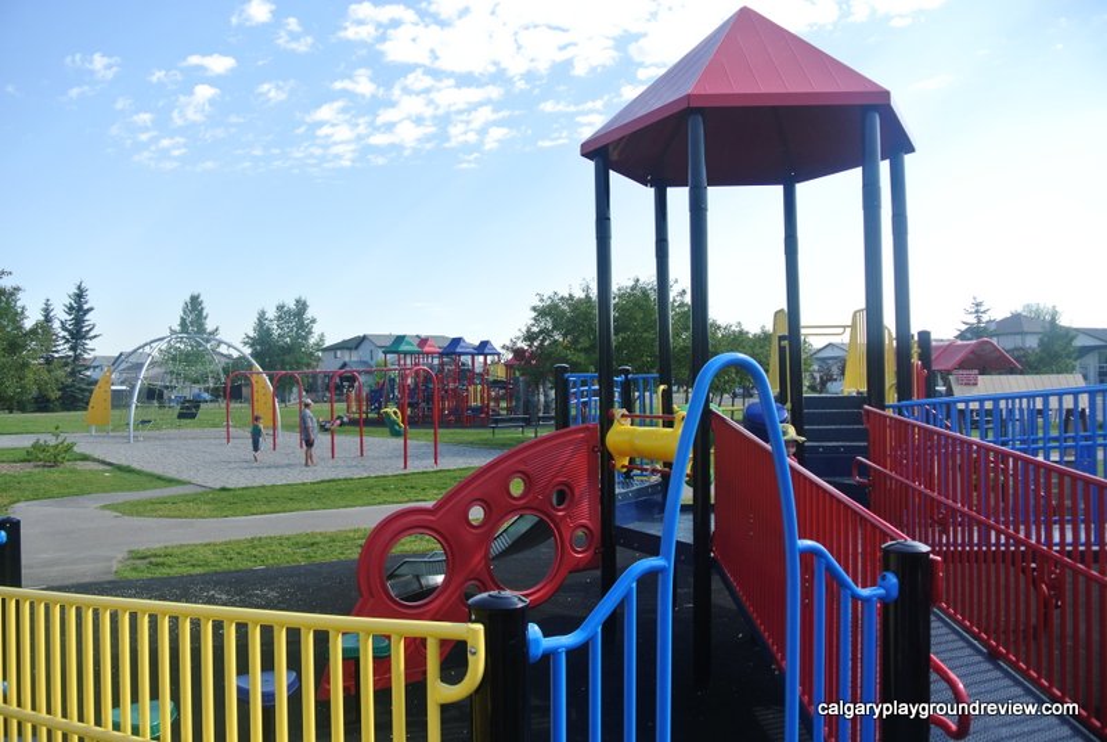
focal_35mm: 27
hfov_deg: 67.3
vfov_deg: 48.1
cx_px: 554
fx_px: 831
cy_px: 371
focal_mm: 10
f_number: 4.5
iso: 100
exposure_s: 1/400
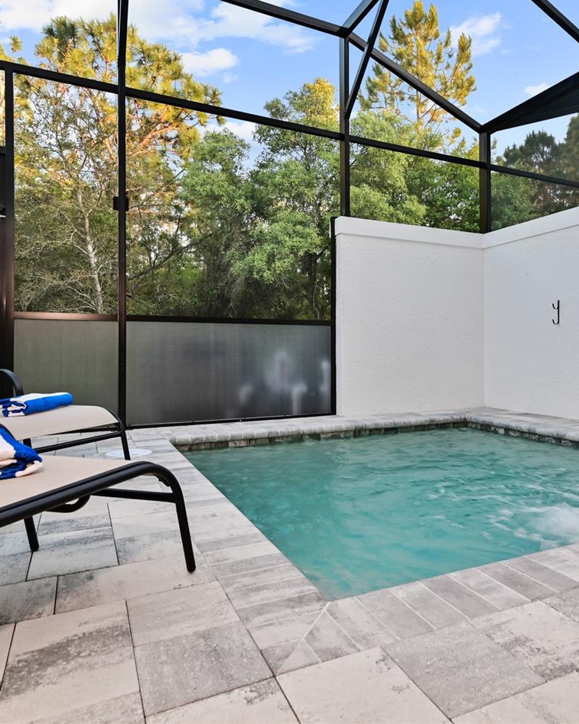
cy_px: 356
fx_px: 492
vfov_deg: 72.6
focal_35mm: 23
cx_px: 335
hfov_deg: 60.6
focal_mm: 16
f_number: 8
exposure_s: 1/15
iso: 160
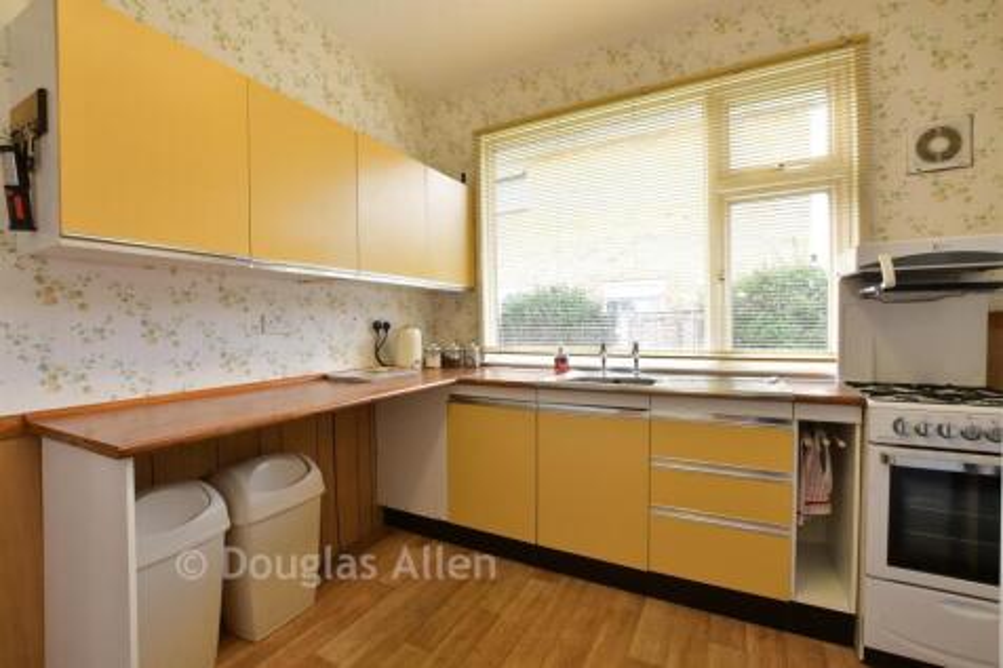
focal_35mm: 15
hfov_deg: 100.4
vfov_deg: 77.3
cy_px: 334
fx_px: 418
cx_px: 502
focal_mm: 10
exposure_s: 1/10
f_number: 8
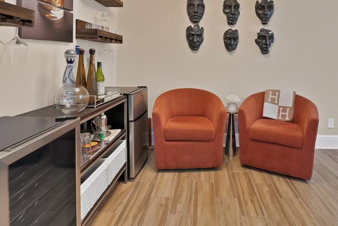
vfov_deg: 59.4
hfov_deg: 82.9
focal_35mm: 20
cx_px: 203
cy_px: 63
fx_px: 188
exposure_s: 1/2
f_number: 9
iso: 640
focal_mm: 12
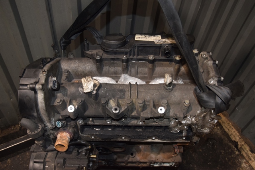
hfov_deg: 59.5
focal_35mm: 32
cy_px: 85
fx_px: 223
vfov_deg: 41.7
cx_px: 128
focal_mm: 21
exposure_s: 1/60
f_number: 5
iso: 800
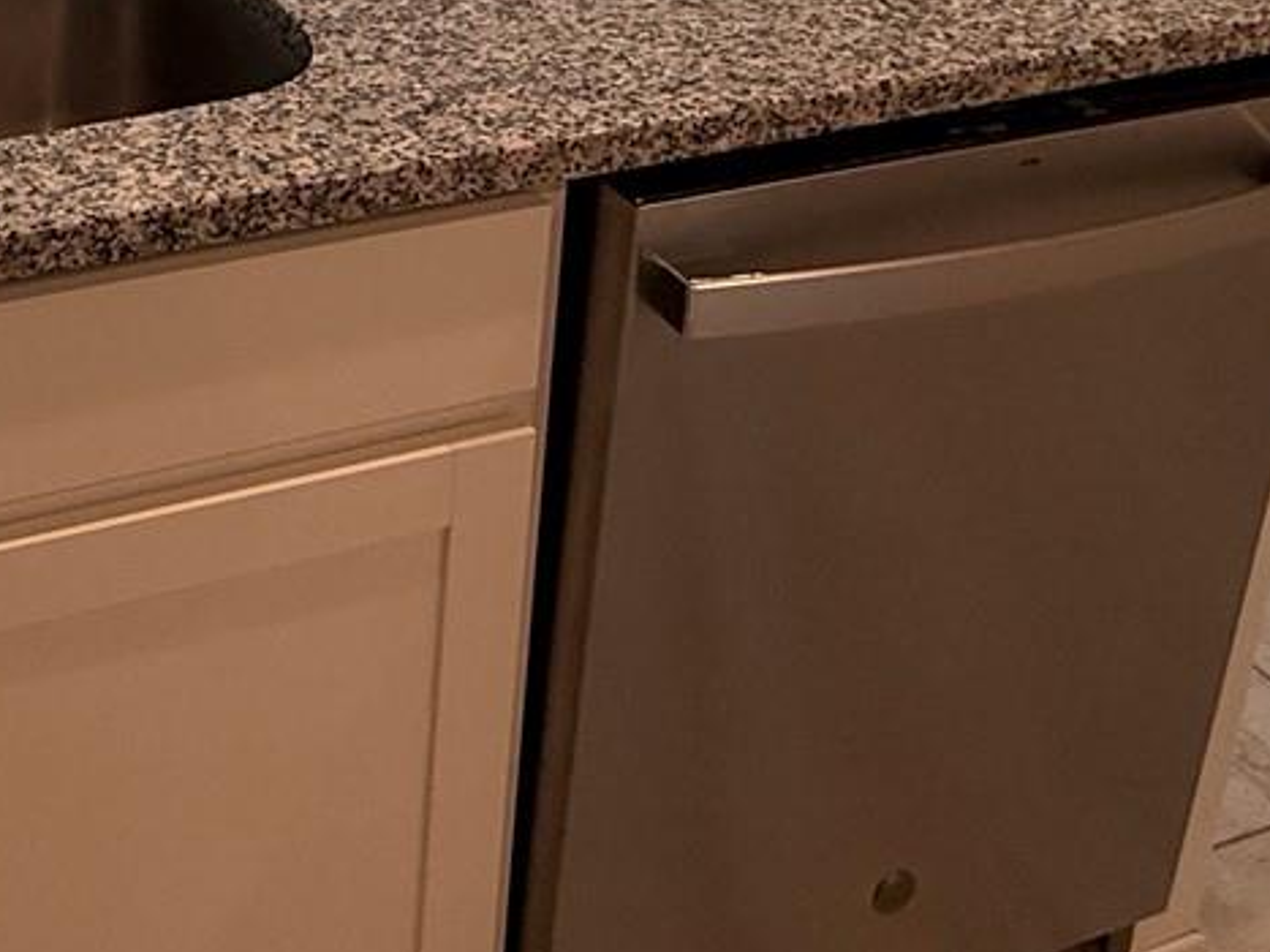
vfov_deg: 26.0
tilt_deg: -14.6
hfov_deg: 36.4
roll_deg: +0.3
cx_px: 52
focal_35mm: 48
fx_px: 1761
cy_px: -269
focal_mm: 2.22
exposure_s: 1/120
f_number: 2.2
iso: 125
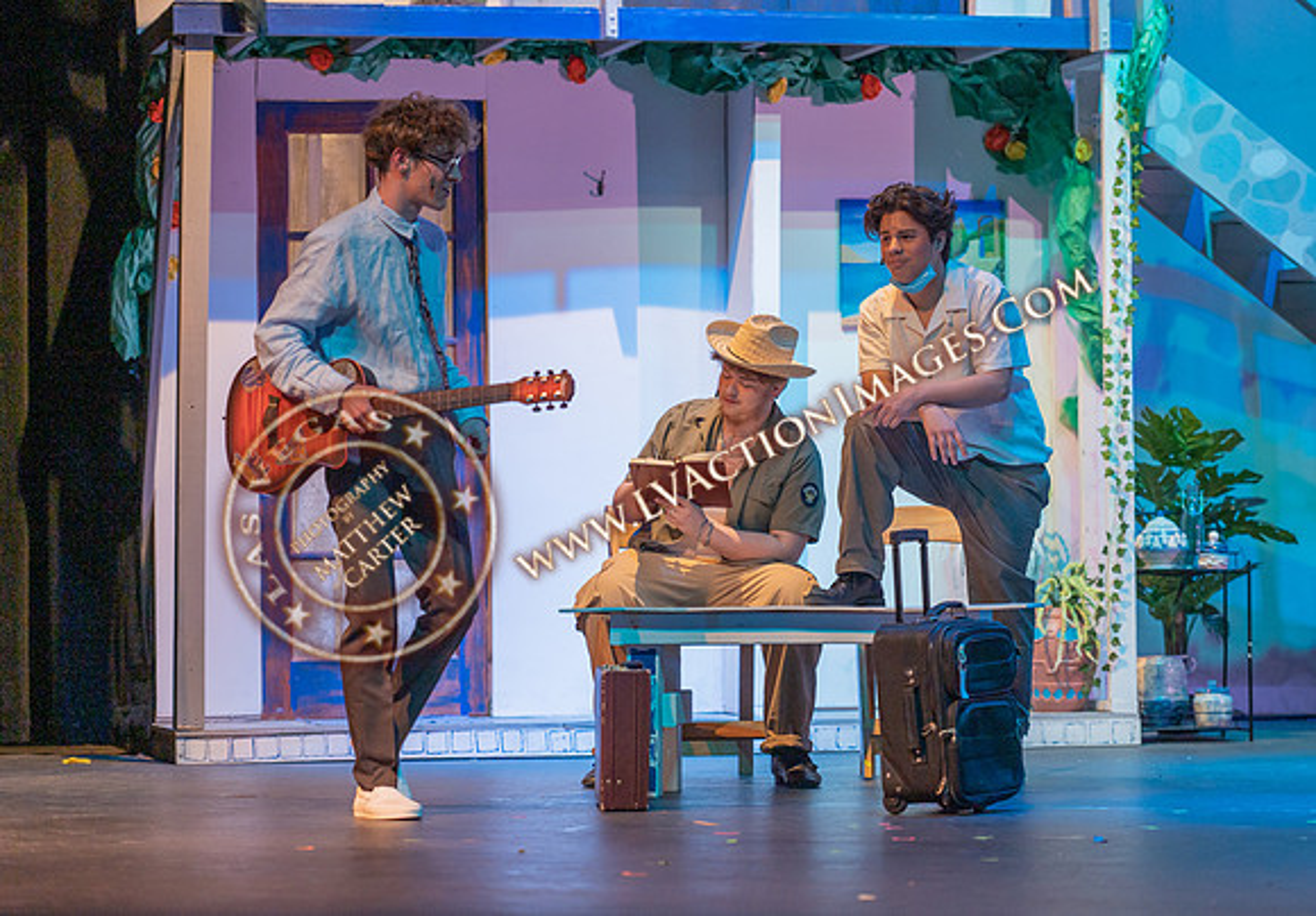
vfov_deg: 10.9
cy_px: 448
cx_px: 657
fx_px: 4793
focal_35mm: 129
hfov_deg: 15.6
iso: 800
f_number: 2.8
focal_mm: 116
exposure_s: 1/250
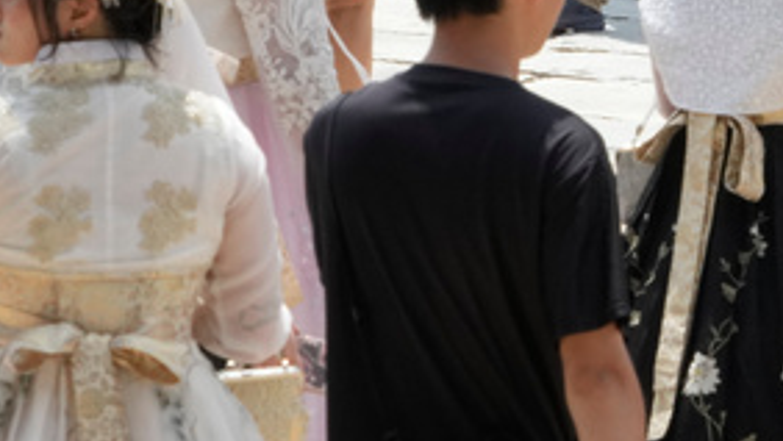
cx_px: 1152
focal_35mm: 384
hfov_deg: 5.6
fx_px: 7977
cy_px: -447
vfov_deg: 3.1
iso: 1000
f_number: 16
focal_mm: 101
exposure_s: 1/500
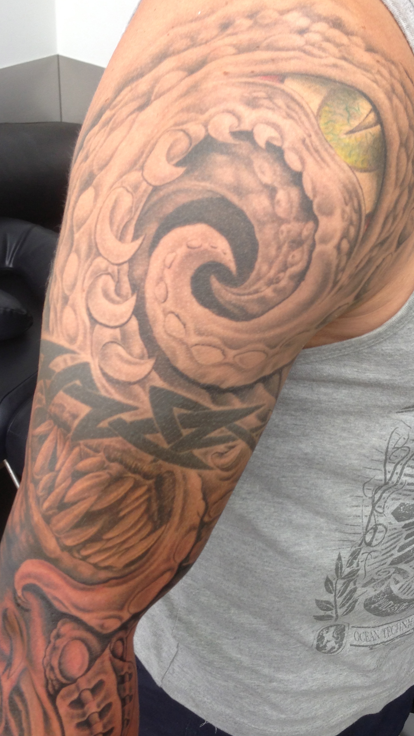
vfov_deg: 47.3
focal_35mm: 43
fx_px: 839
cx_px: 217
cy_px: 387
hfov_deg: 27.7
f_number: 2.4
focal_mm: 4.13
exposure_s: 1/30
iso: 50
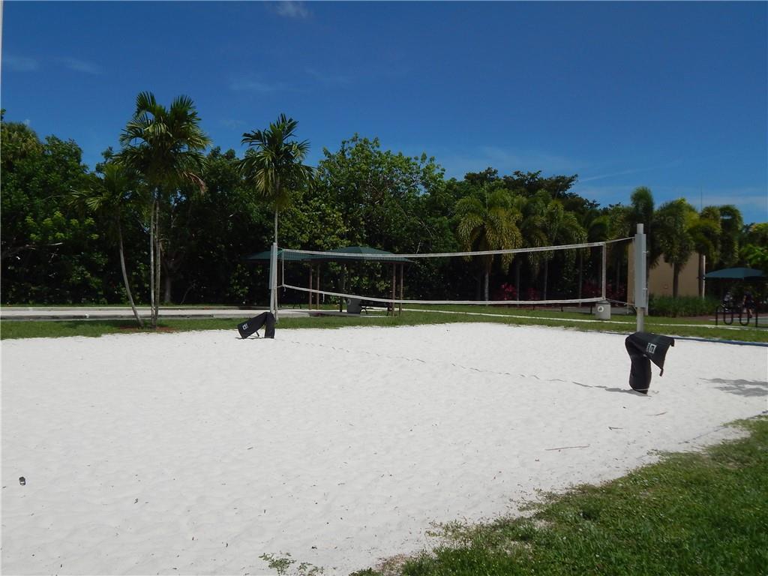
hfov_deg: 58.4
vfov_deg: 45.4
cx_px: 384
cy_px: 288
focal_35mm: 31
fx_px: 688
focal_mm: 5.6
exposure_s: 1/1500
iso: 125
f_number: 6.5
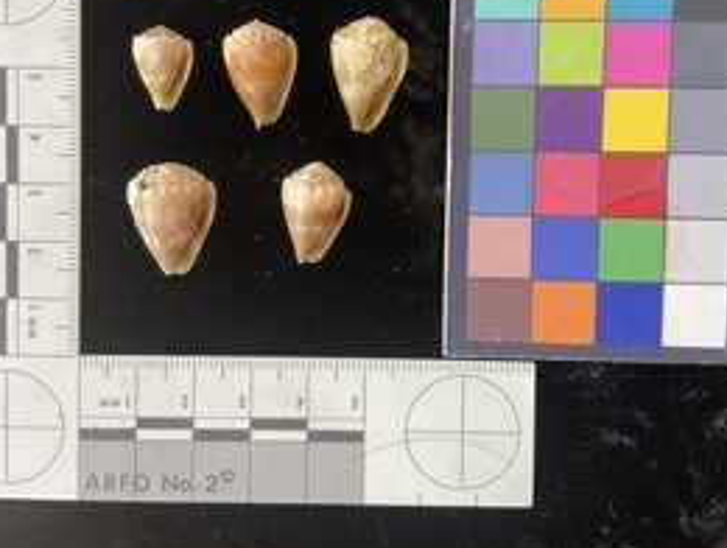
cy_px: 192
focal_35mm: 39
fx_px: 821
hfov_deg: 47.8
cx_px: 341
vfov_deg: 36.6
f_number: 1.8
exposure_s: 1/60
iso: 40
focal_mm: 3
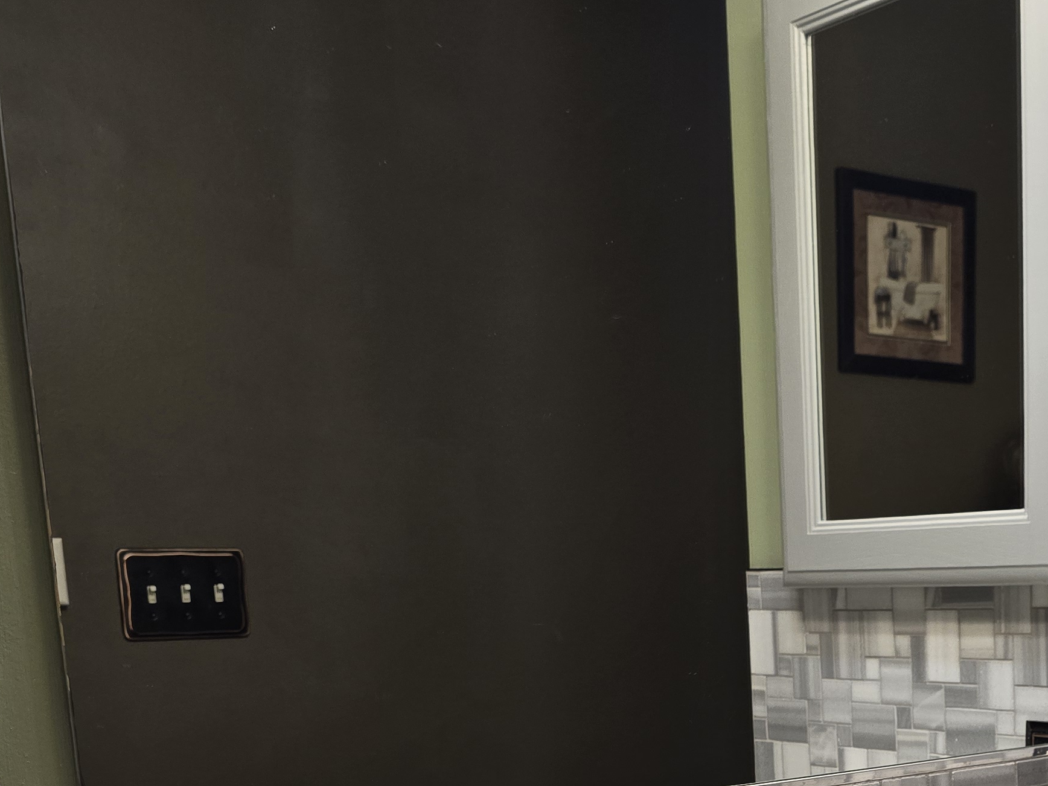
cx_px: 892
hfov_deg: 34.6
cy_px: 890
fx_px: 1605
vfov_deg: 25.3
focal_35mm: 53
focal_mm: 6.3
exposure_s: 1/120
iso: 160
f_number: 1.7
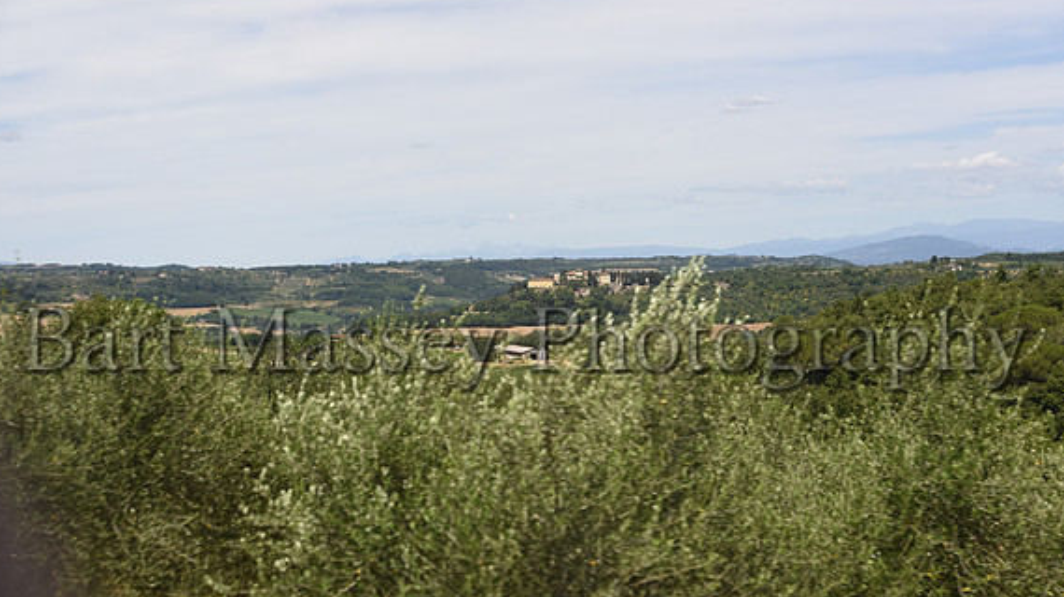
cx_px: 528
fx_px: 1805
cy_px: 348
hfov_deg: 32.8
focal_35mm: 64
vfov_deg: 18.8
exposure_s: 1/320
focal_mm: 60
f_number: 7.1
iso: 125
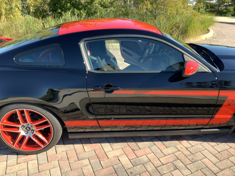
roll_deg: -1.1
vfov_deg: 48.2
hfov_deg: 61.7
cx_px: 118
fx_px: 197
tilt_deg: -23.2
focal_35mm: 29
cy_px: 88
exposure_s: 1/171
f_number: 1.8
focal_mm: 3
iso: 16
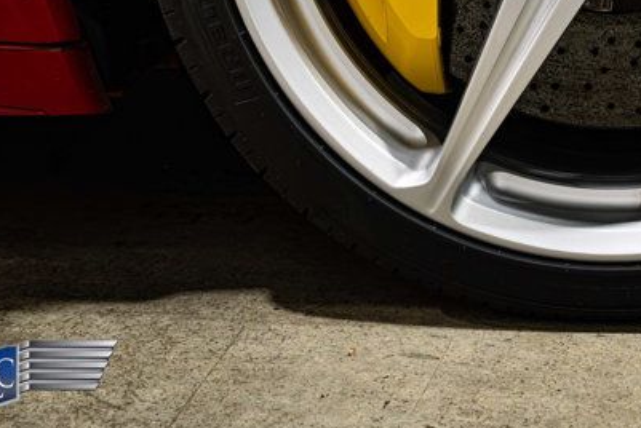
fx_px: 1728
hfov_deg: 20.4
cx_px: 622
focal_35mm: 97
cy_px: -90
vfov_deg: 13.7
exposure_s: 1/80
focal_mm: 38
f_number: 4
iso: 1600
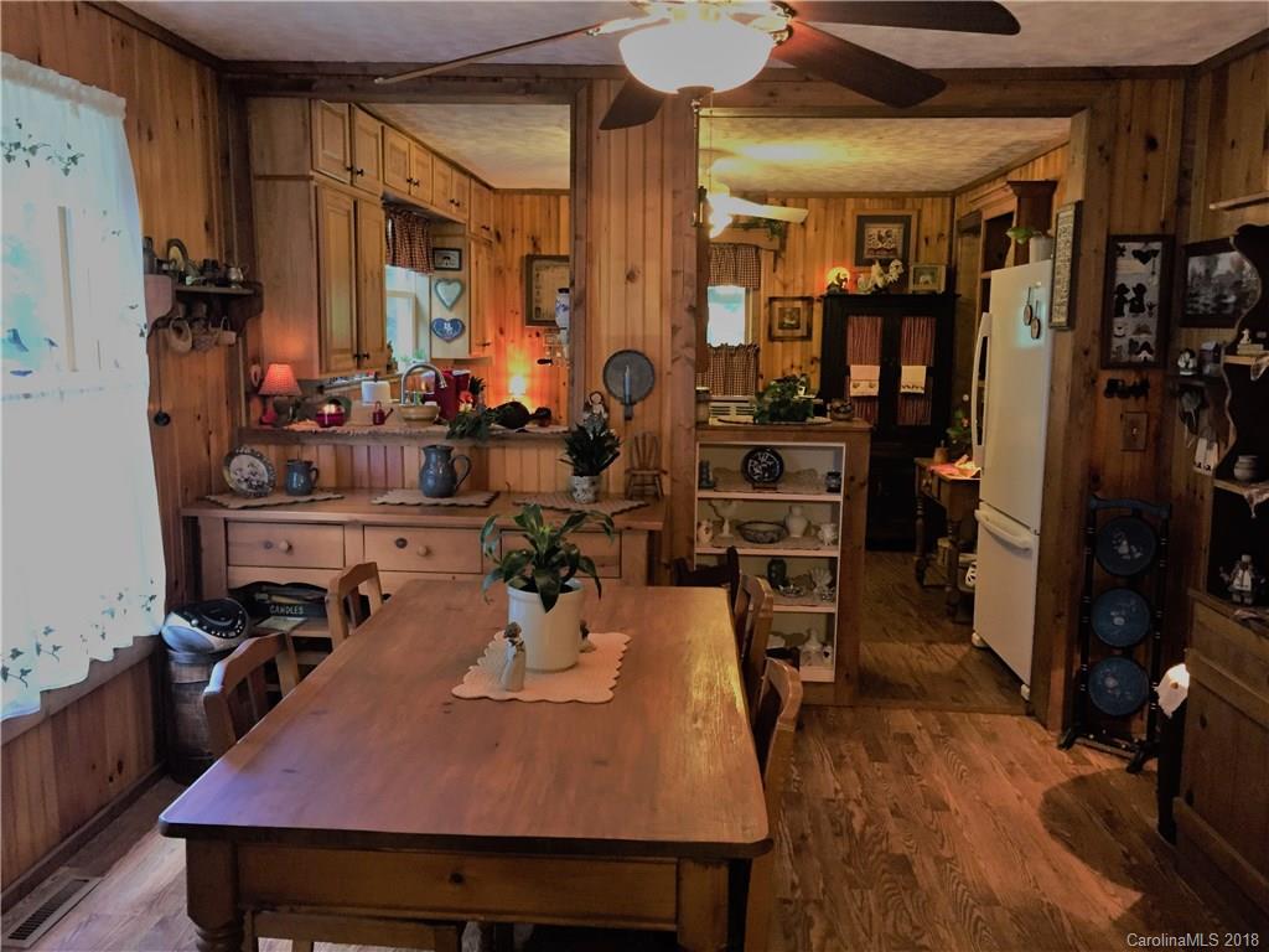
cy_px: 476
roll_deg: -0.5
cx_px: 634
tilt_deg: -10.8
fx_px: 1063
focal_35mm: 29
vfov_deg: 48.2
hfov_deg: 61.7
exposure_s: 1/24
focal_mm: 4.15
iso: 250
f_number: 2.2
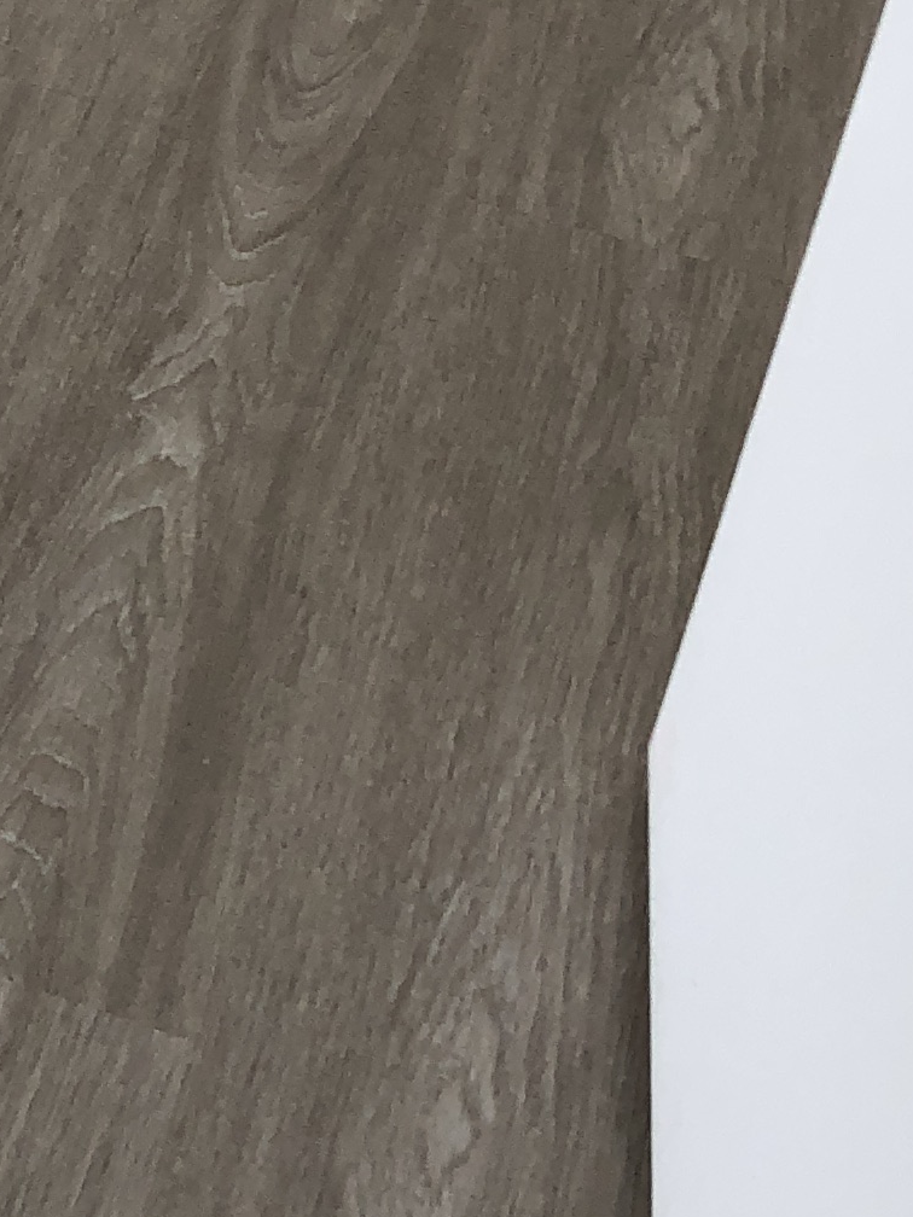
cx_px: -373
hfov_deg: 12.7
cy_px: 113
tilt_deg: -35.5
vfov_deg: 17.3
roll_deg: -5.4
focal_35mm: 112
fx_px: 3939
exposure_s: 1/120
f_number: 1.8
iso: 50
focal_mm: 4
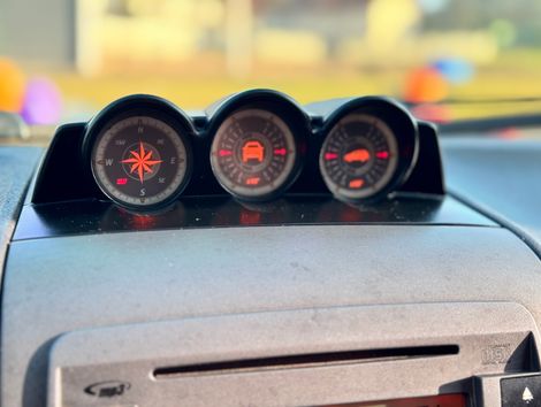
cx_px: 270
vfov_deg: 30.3
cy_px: 204
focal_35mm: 48
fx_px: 751
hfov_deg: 39.6
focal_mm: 6.76
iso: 80
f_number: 1.78
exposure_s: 1/121
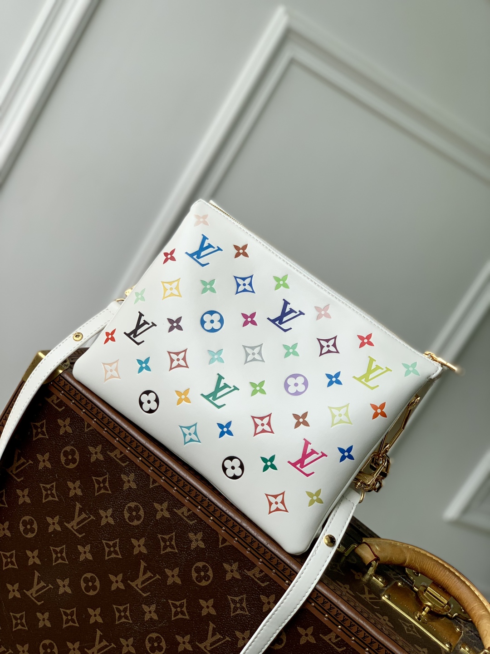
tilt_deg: -12.8
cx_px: 245
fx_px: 981
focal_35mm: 52
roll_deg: -31.6
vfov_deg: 36.8
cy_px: 327
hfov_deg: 28.0
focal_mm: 6
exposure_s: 1/338
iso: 16
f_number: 2.4
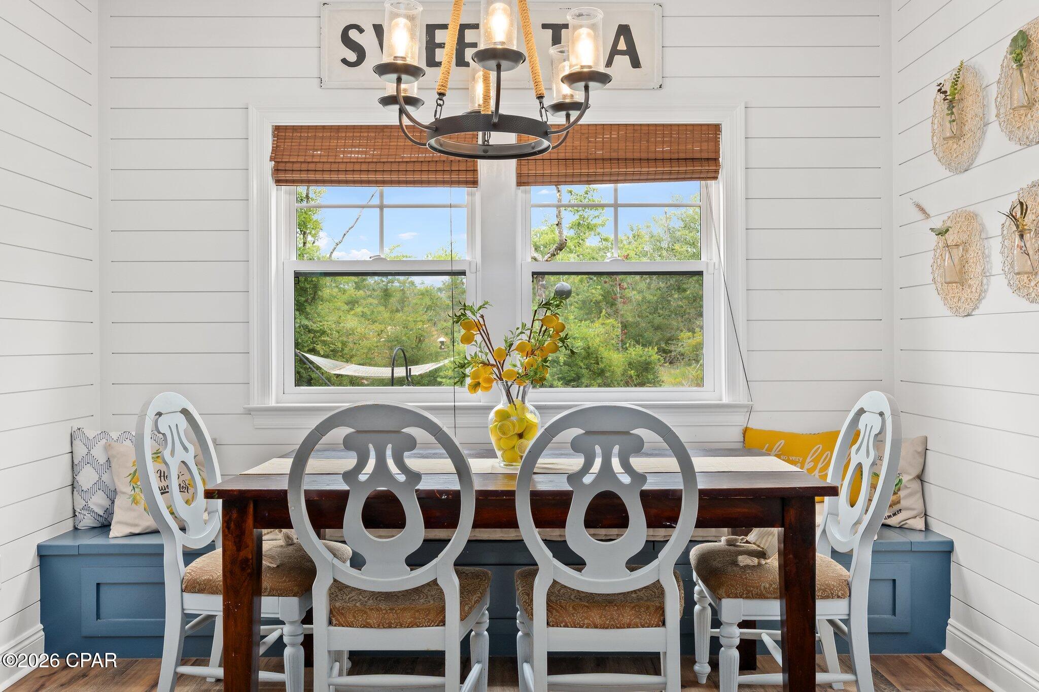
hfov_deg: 60.3
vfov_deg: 42.3
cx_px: 520
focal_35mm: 31
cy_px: 346
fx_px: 895
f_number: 9
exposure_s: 1/5
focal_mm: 21
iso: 500
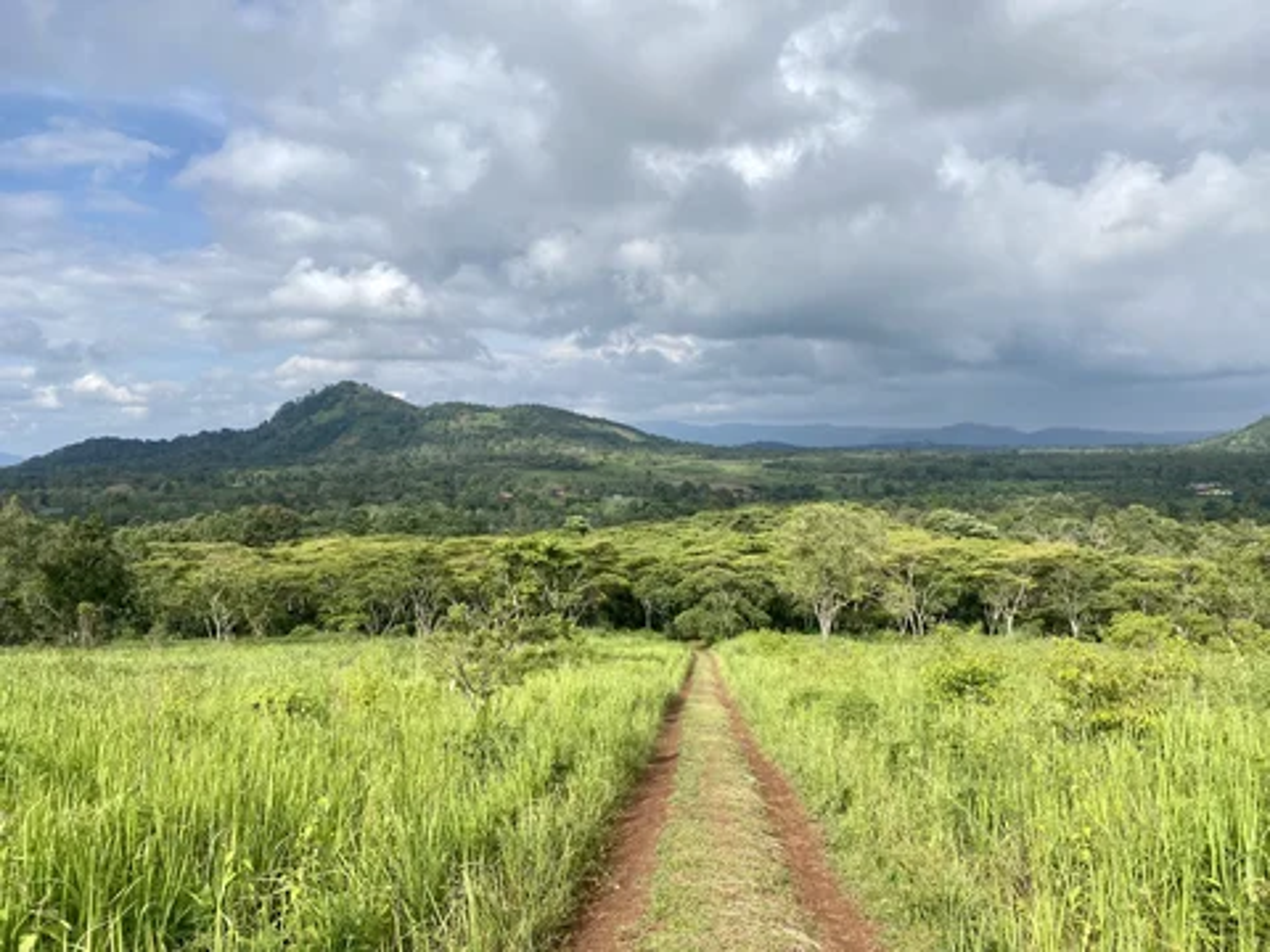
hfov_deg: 67.3
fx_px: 954
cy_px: 476
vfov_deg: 53.1
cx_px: 635
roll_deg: +0.9
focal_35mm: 26
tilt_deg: -1.9
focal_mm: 4.25
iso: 32
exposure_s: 1/3205
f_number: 1.8
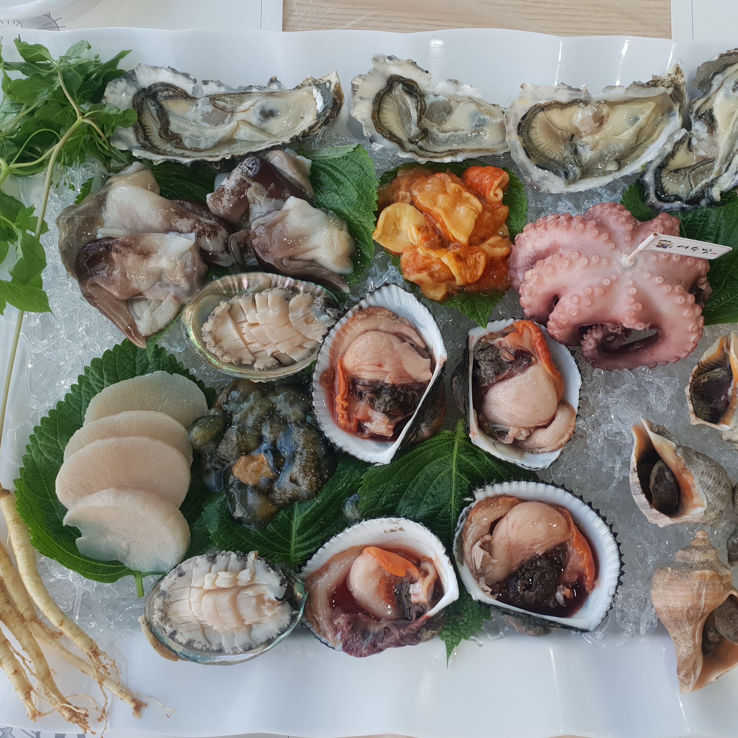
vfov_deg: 52.5
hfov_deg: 51.9
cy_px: 371
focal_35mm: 31
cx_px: 466
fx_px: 748
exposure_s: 1/60
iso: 80
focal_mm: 4.3
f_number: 2.4
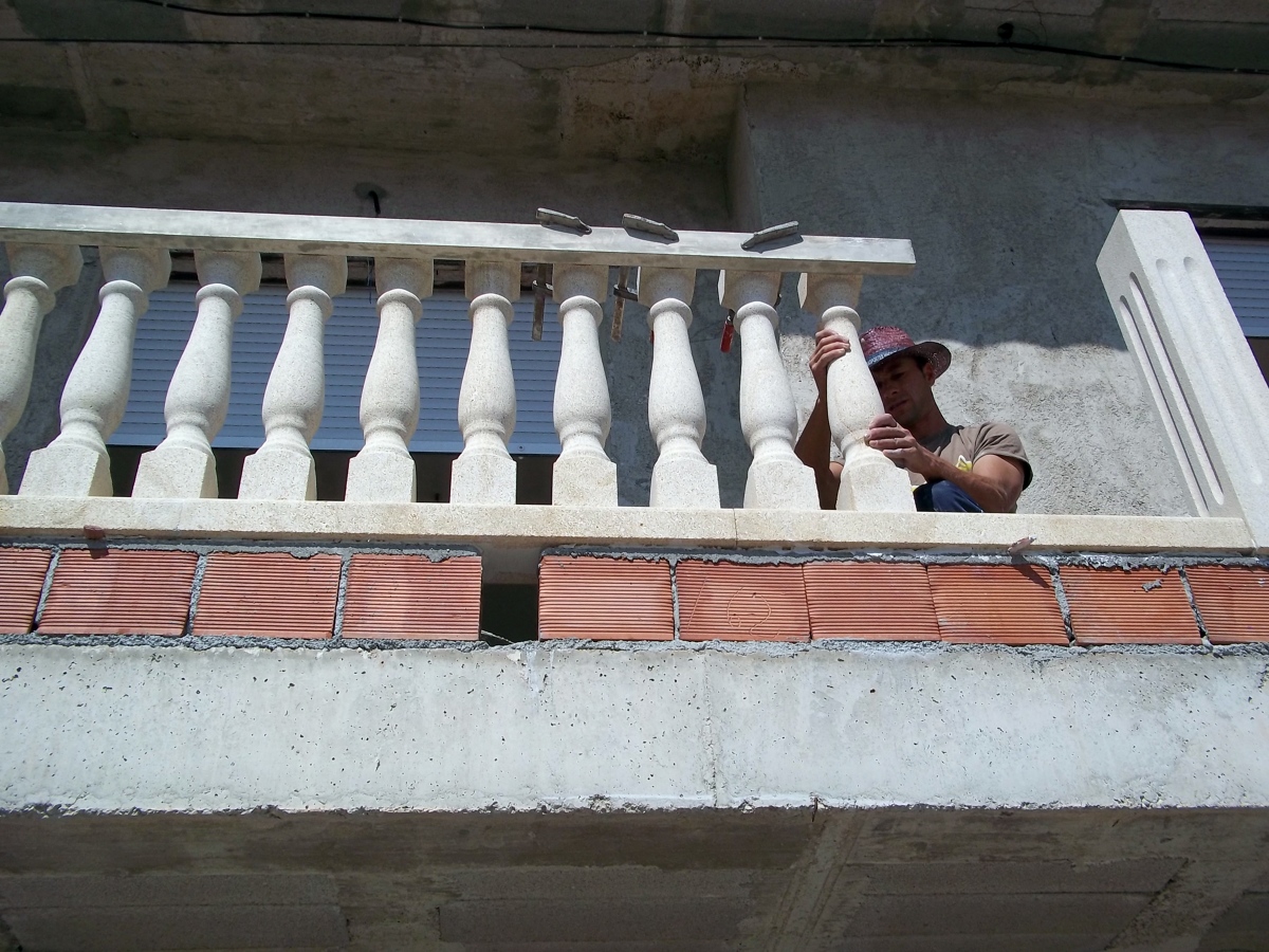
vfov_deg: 39.7
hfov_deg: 51.4
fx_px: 1320
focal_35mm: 36
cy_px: 476
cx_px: 634
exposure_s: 1/400
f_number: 8
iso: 80
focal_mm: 6.5
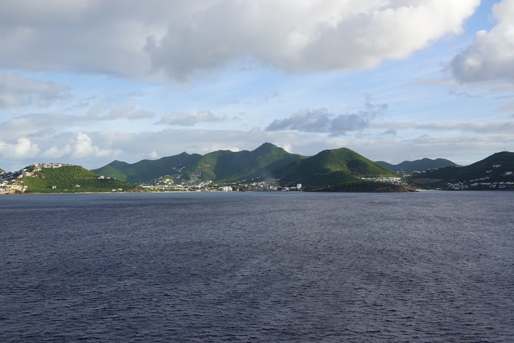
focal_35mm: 45
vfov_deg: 29.9
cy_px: 172
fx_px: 642
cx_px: 257
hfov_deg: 43.6
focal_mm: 16.54
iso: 100
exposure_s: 1/320
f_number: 5.6
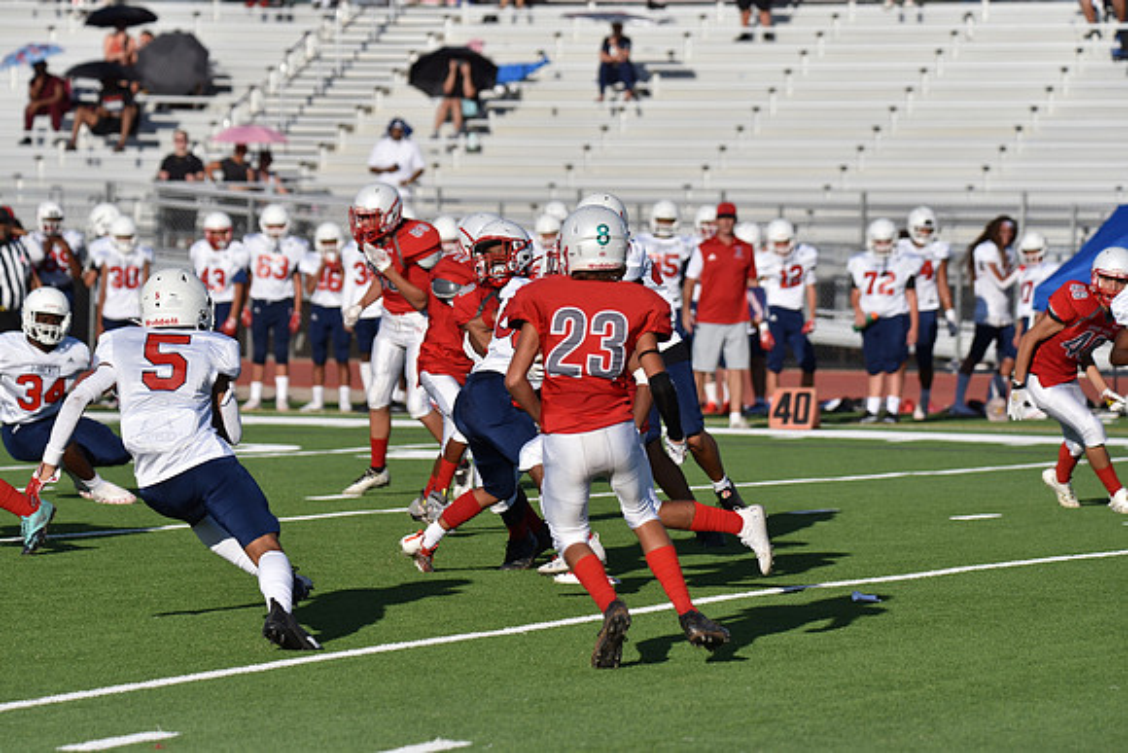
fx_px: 7521
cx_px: 564
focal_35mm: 240
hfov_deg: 8.6
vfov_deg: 5.7
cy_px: 376
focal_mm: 240
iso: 400
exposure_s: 1/4000
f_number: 5.6
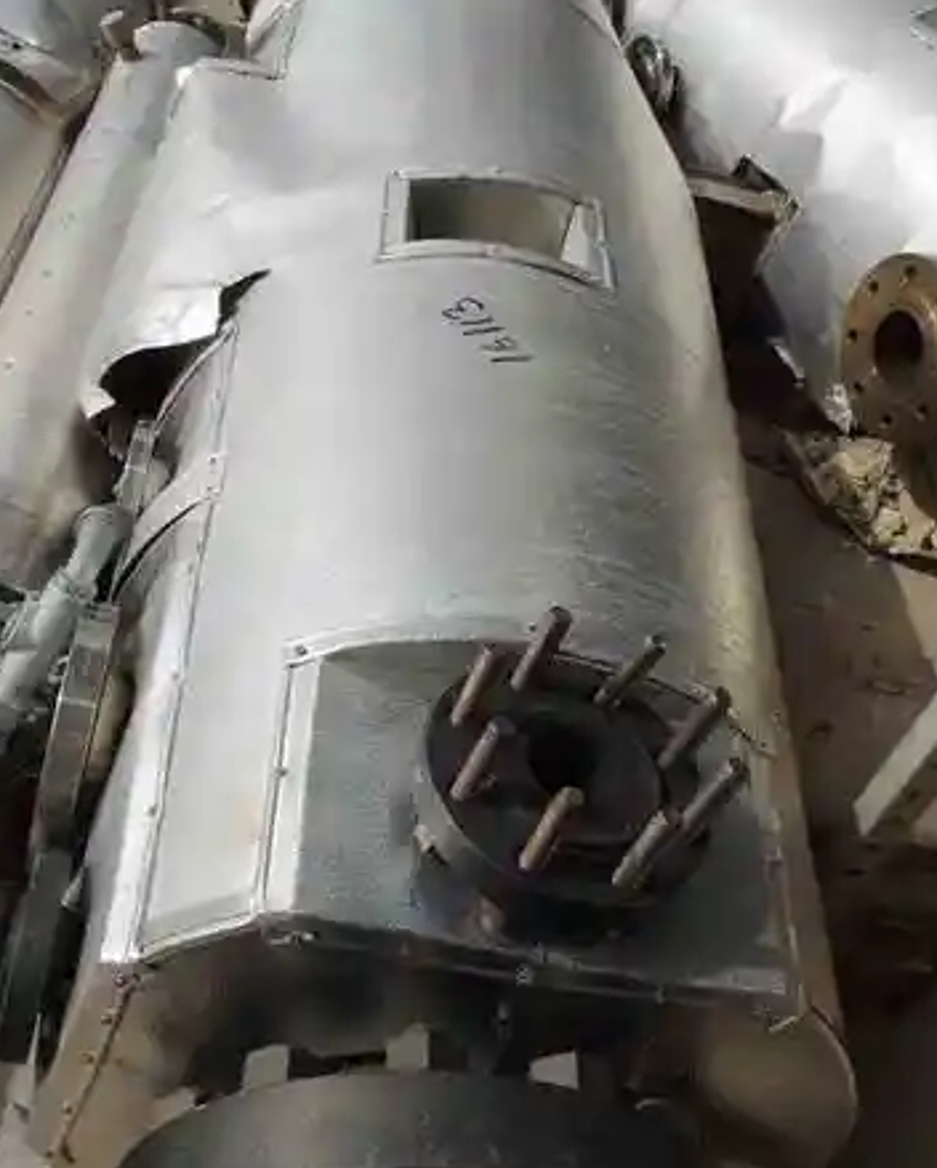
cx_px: 414
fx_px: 1385
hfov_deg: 37.3
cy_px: 577
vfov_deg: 45.8
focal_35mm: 40
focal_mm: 4.3
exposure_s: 1/1250
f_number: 4.2
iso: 100
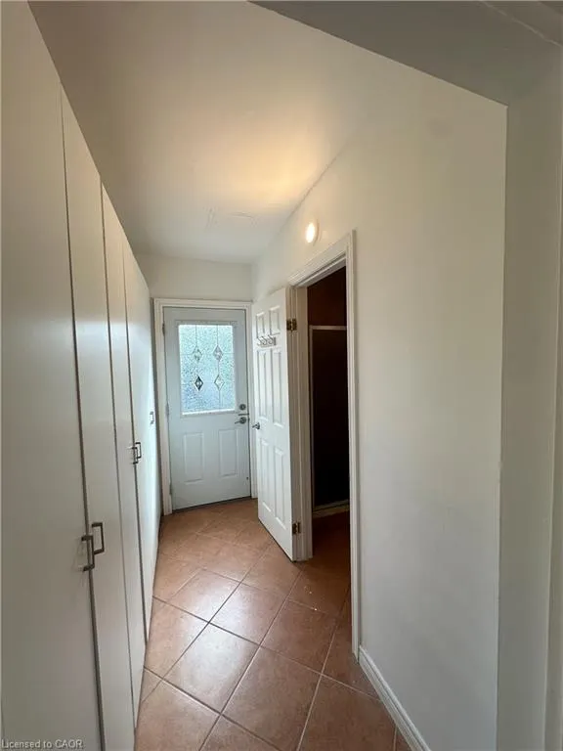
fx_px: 304
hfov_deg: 85.7
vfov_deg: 102.1
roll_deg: +0.5
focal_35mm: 14
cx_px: 282
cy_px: 376
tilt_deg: -3.4
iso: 64
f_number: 2.2
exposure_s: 1/120
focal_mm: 2.22
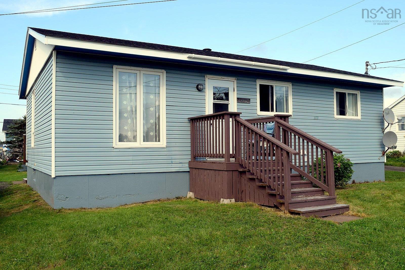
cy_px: 135
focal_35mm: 33
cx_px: 202
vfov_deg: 40.0
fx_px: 371
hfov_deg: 57.2
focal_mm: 22
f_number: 9
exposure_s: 1/320
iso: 200
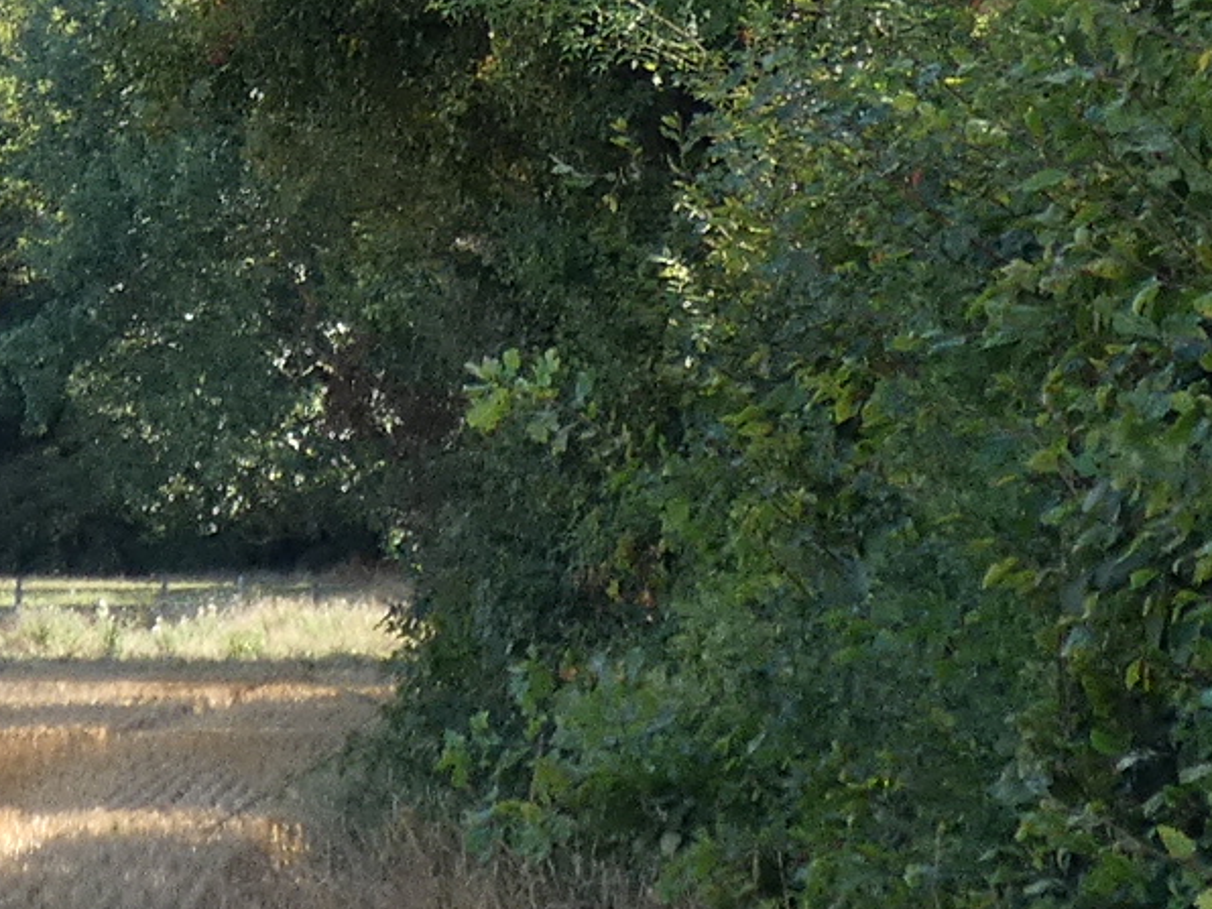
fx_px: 6092
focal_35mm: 174
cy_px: 140
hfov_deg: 11.4
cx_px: 523
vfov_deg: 8.5
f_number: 3.3
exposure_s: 1/200
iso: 80
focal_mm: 5.3
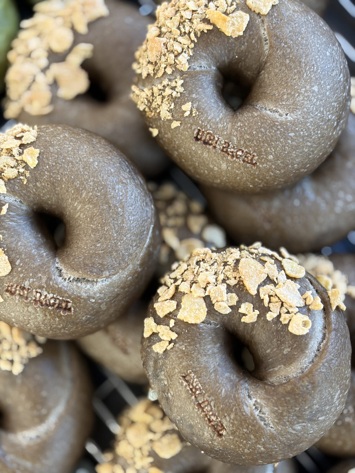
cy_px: 236
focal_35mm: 52
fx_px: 711
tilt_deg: -85.9
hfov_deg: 28.0
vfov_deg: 36.8
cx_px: 178
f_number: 1.6
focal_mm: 5.96
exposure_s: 1/60
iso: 50
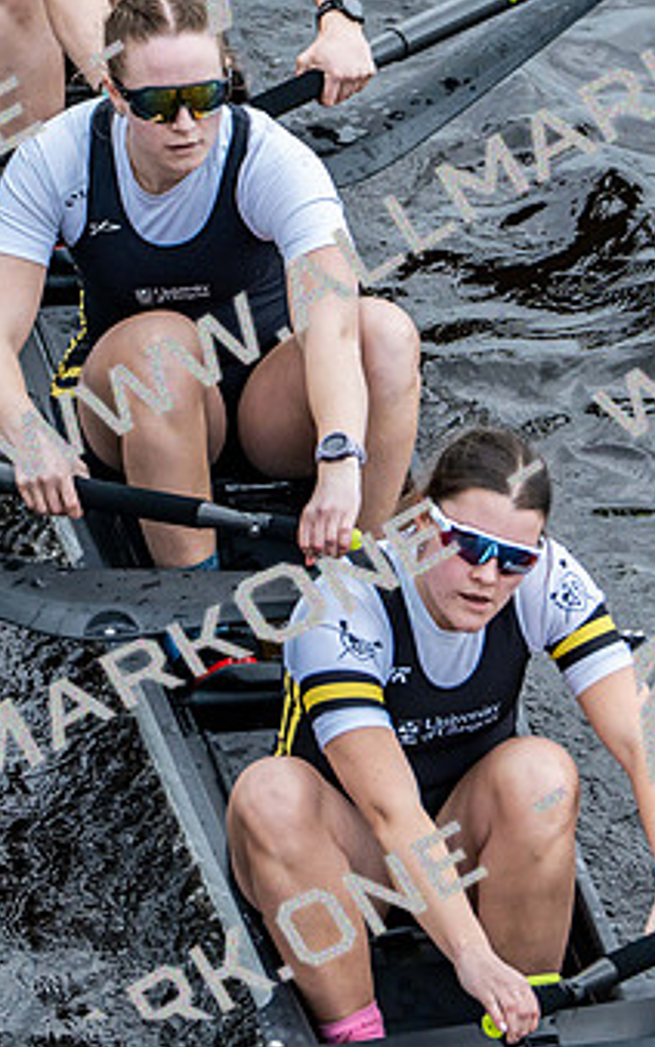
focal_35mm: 774
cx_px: 368
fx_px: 22097
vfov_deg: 2.7
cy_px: 490
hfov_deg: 1.7
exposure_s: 1/1000
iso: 3200
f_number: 6.3
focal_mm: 444
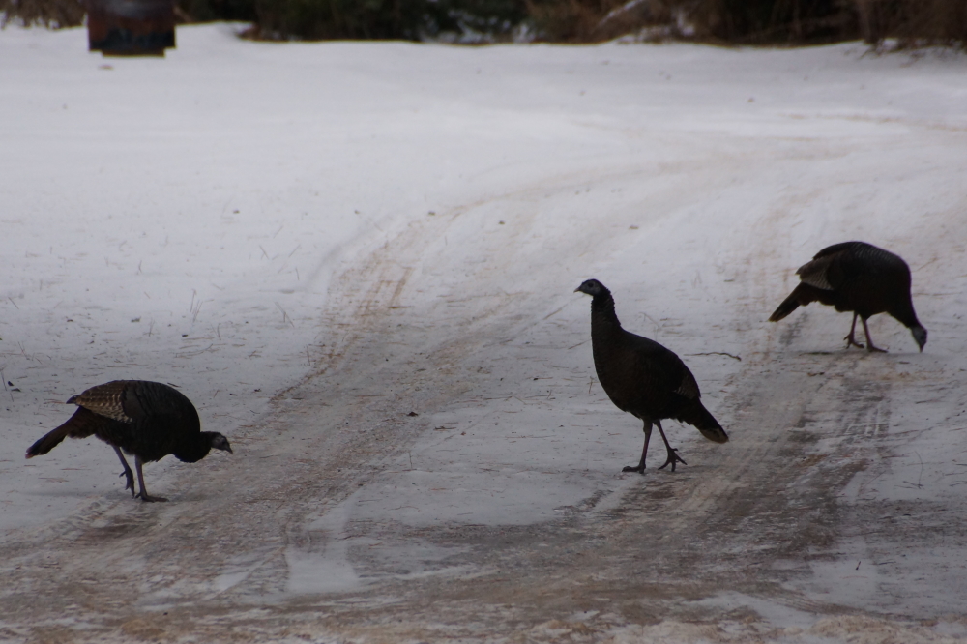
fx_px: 10069
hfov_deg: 5.5
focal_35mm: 375
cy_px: 322
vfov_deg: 3.7
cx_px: 484
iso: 500
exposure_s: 1/400
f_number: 6.3
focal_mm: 250
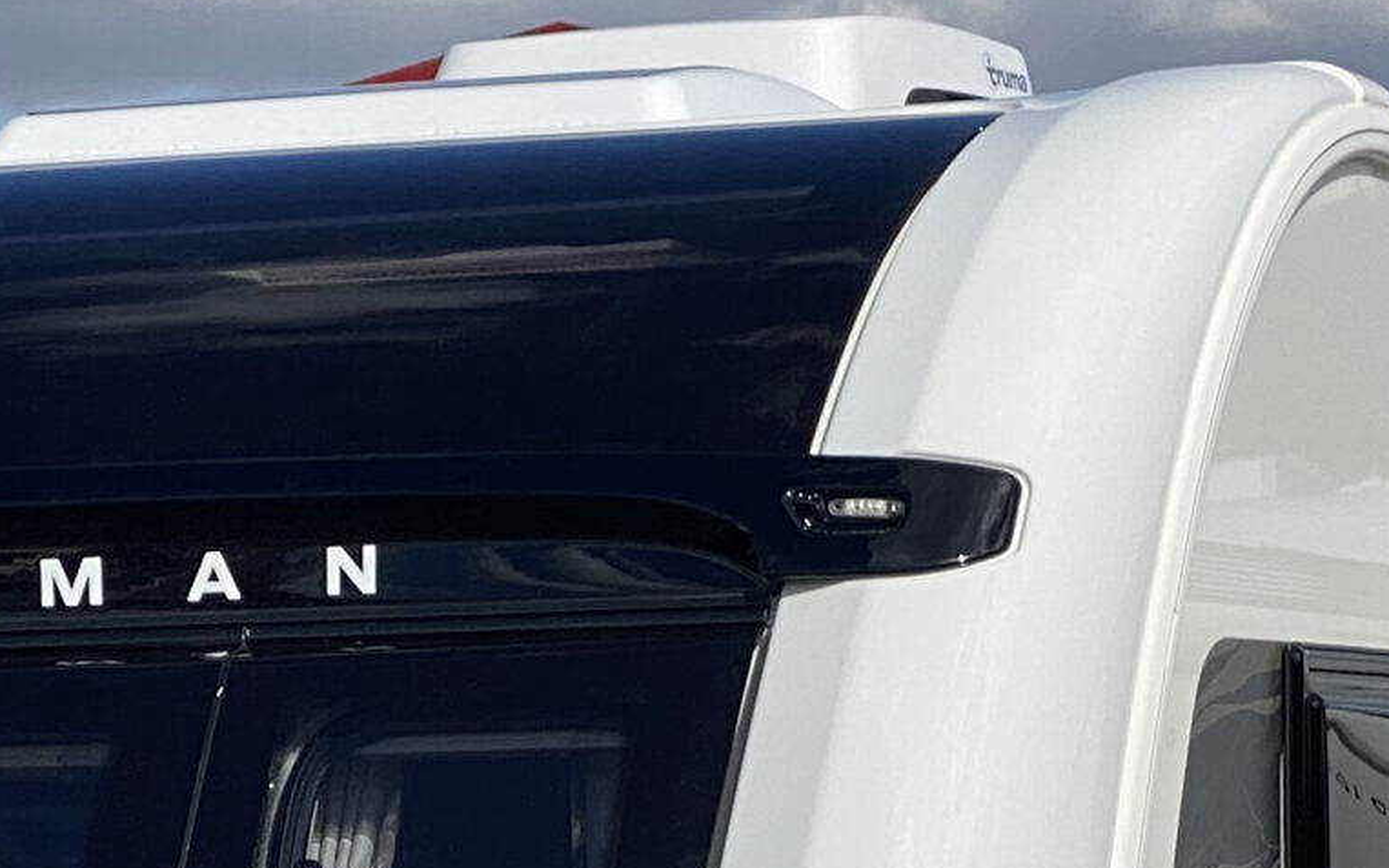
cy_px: 1405
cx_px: 419
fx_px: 7004
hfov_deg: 11.3
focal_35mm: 185
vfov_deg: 7.0
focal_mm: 6
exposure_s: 1/2994
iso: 20
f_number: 2
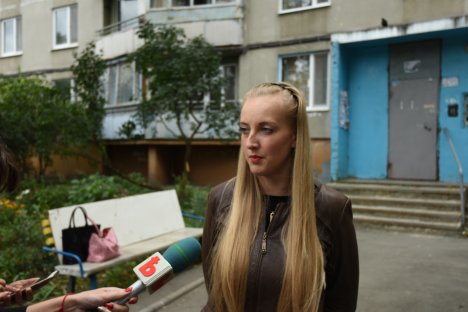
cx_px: 234
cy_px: 156
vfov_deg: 37.9
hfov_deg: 54.4
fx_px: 455
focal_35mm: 35
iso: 400
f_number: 4
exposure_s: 1/640
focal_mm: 35
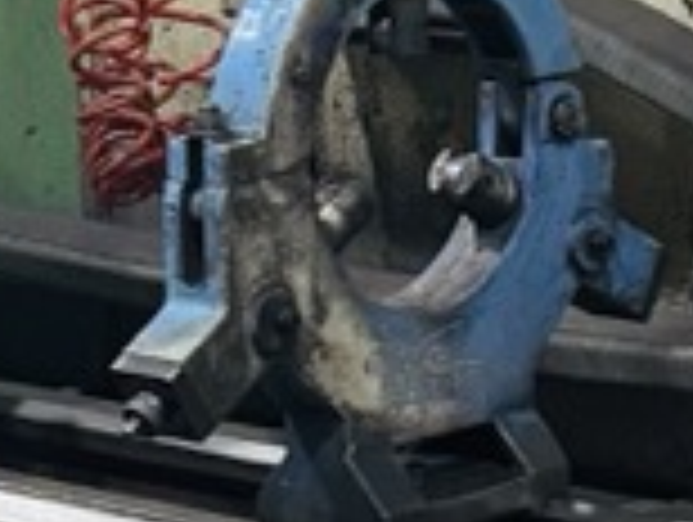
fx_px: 3990
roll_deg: +2.2
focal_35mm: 199
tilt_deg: -11.1
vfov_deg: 7.5
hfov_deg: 9.9
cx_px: 292
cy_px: 248
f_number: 1.78
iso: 400
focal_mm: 6.76
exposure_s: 1/60
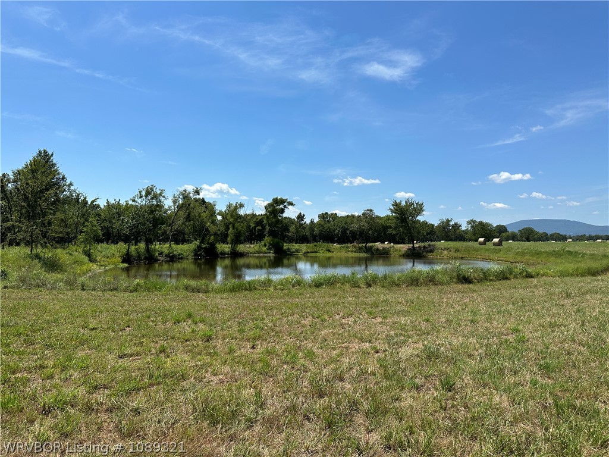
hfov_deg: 71.6
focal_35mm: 24
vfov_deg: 56.8
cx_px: 304
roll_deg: +0.2
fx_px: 422
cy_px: 228
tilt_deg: +0.5
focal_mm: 6.86
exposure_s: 1/6211
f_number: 1.78
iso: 80
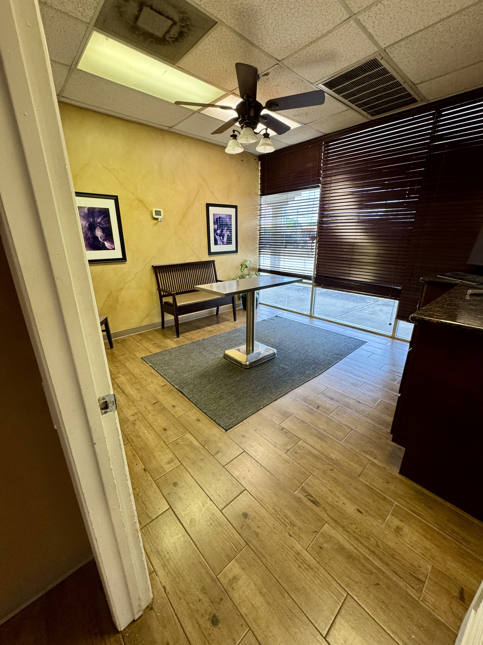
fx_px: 260
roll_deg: +0.5
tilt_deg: -19.0
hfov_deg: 85.7
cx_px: 242
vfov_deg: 102.1
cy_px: 322
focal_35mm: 14
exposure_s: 1/60
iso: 250
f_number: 2.2
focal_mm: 2.22
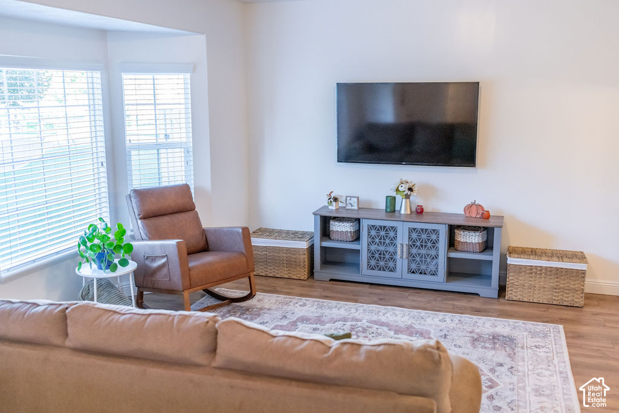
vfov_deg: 36.6
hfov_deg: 52.8
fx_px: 624
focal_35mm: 36
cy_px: 207
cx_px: 316
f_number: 3.2
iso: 1000
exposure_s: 1/250
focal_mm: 35
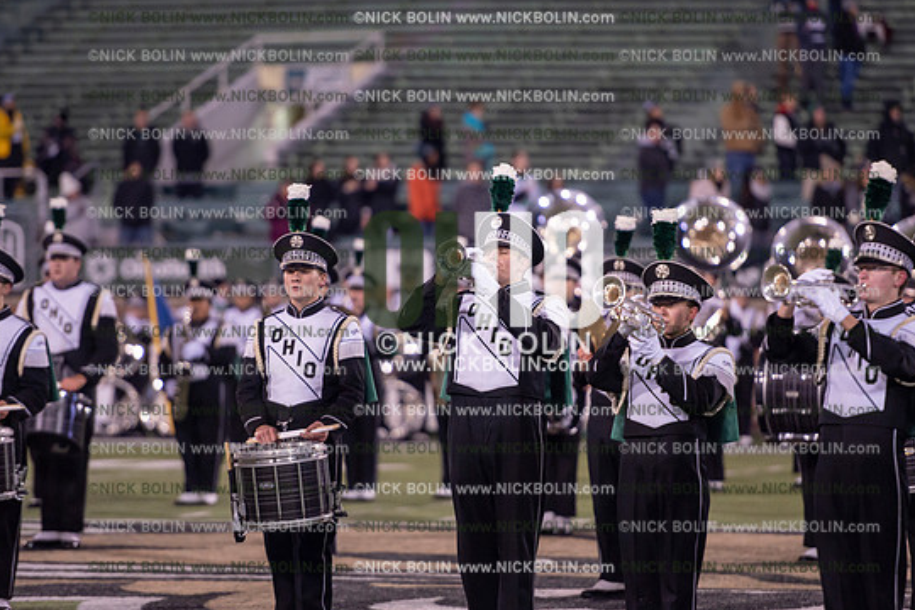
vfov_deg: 6.4
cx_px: 483
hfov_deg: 9.6
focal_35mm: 215
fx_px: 5464
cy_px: 292
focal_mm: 200
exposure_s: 1/1250
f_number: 2.8
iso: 2500
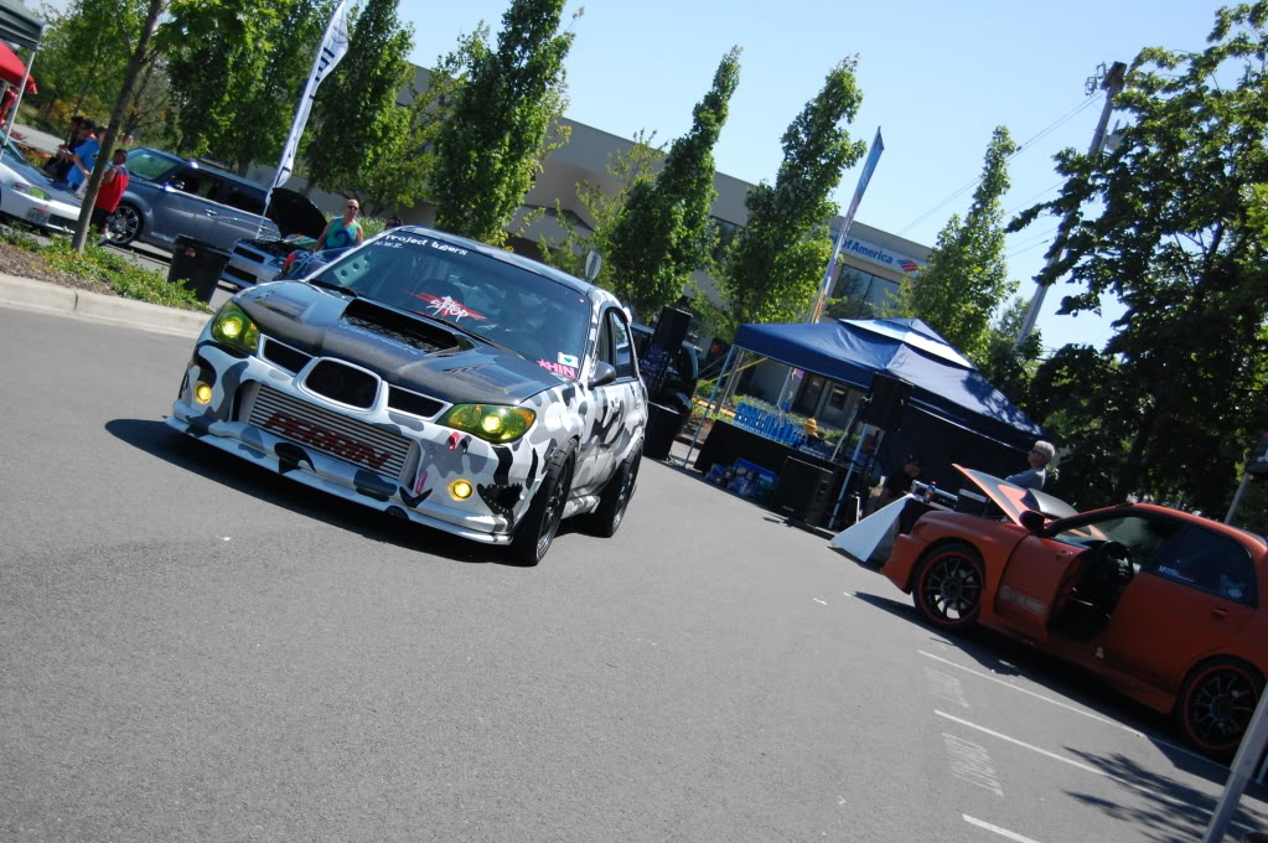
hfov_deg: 41.1
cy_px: 422
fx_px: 1689
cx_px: 634
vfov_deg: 28.0
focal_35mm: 48
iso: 800
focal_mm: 32
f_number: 4.5
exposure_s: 1/4000
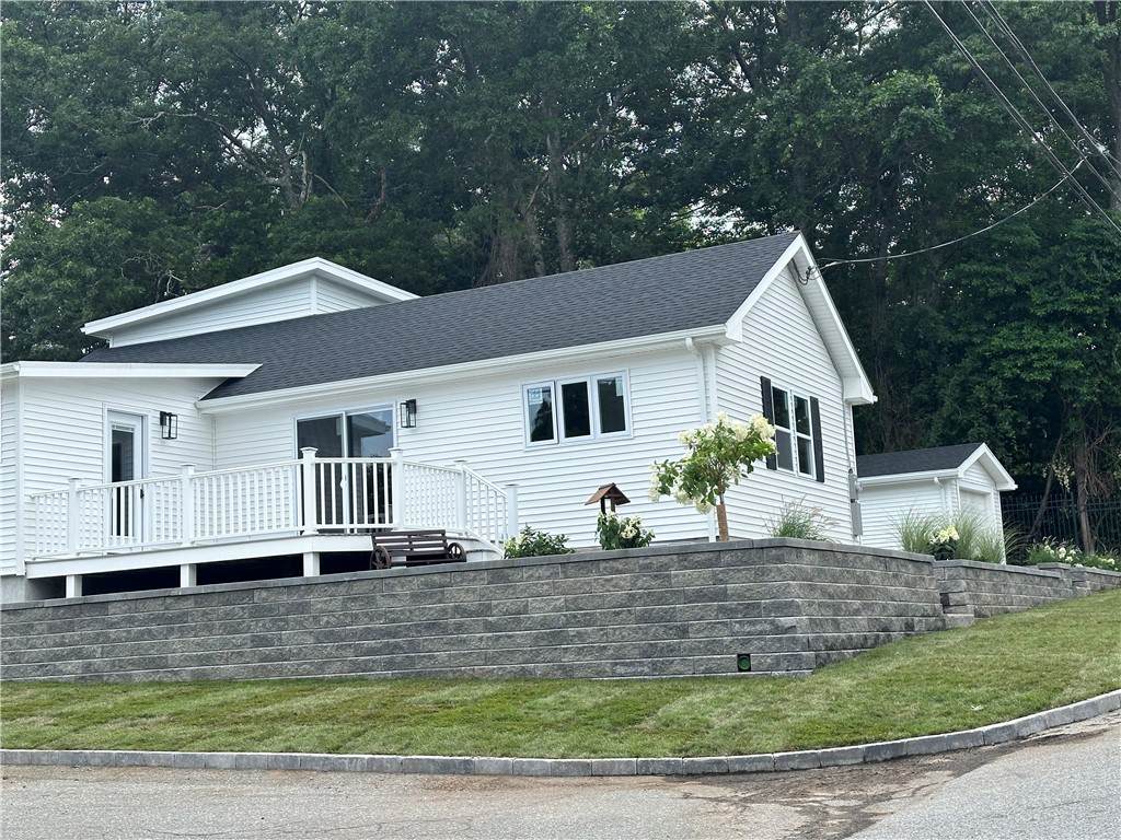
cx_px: 560
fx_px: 1554
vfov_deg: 30.3
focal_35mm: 48
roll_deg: +2.1
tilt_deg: +8.7
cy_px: 420
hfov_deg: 39.7
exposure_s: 1/1199
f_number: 1.78
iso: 64
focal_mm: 6.86
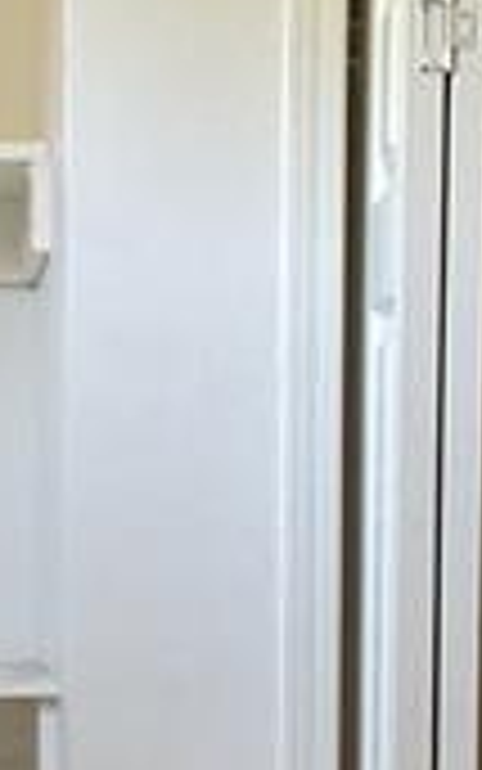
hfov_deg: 11.4
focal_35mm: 115
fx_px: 2415
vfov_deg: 17.6
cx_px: 158
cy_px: 815
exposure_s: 1/60
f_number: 1.8
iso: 125
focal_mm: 3
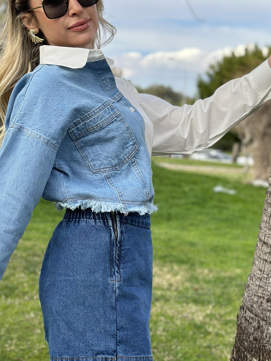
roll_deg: -4.8
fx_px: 772
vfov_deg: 26.3
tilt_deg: -2.1
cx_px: 93
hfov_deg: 19.8
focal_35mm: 74
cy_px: 185
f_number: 1.78
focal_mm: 6.86
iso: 80
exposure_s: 1/1339
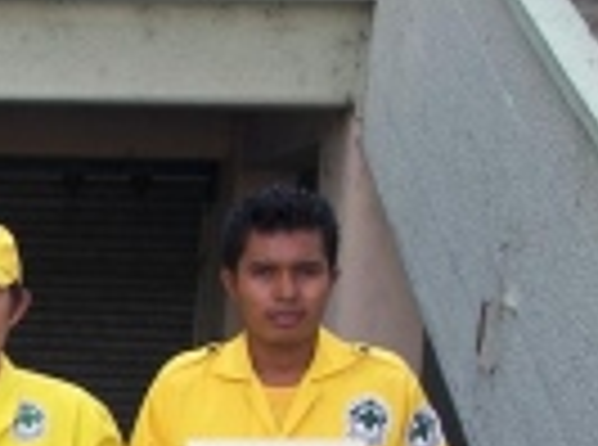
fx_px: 2309
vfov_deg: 10.8
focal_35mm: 134
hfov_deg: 13.4
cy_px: 554
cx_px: -459
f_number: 3.2
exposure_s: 1/80
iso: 50
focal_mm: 7.8
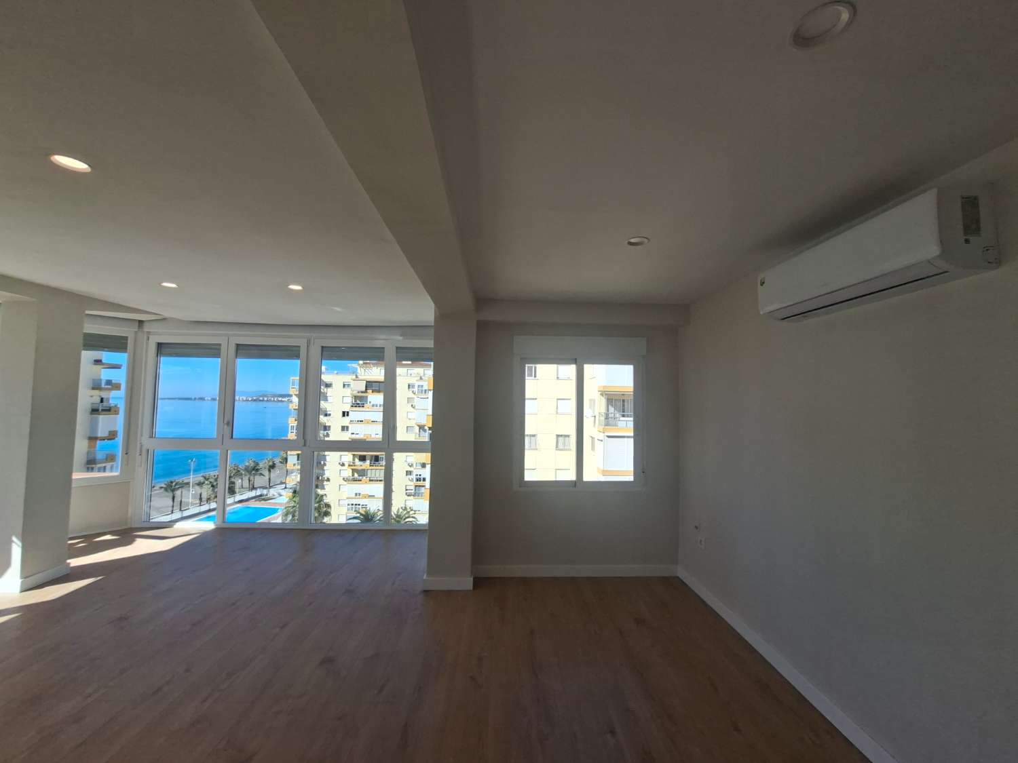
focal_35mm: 13
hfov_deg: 106.2
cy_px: 382
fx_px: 382
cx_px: 509
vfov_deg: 89.9
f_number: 2.2
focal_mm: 1.74
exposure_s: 1/566
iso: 40
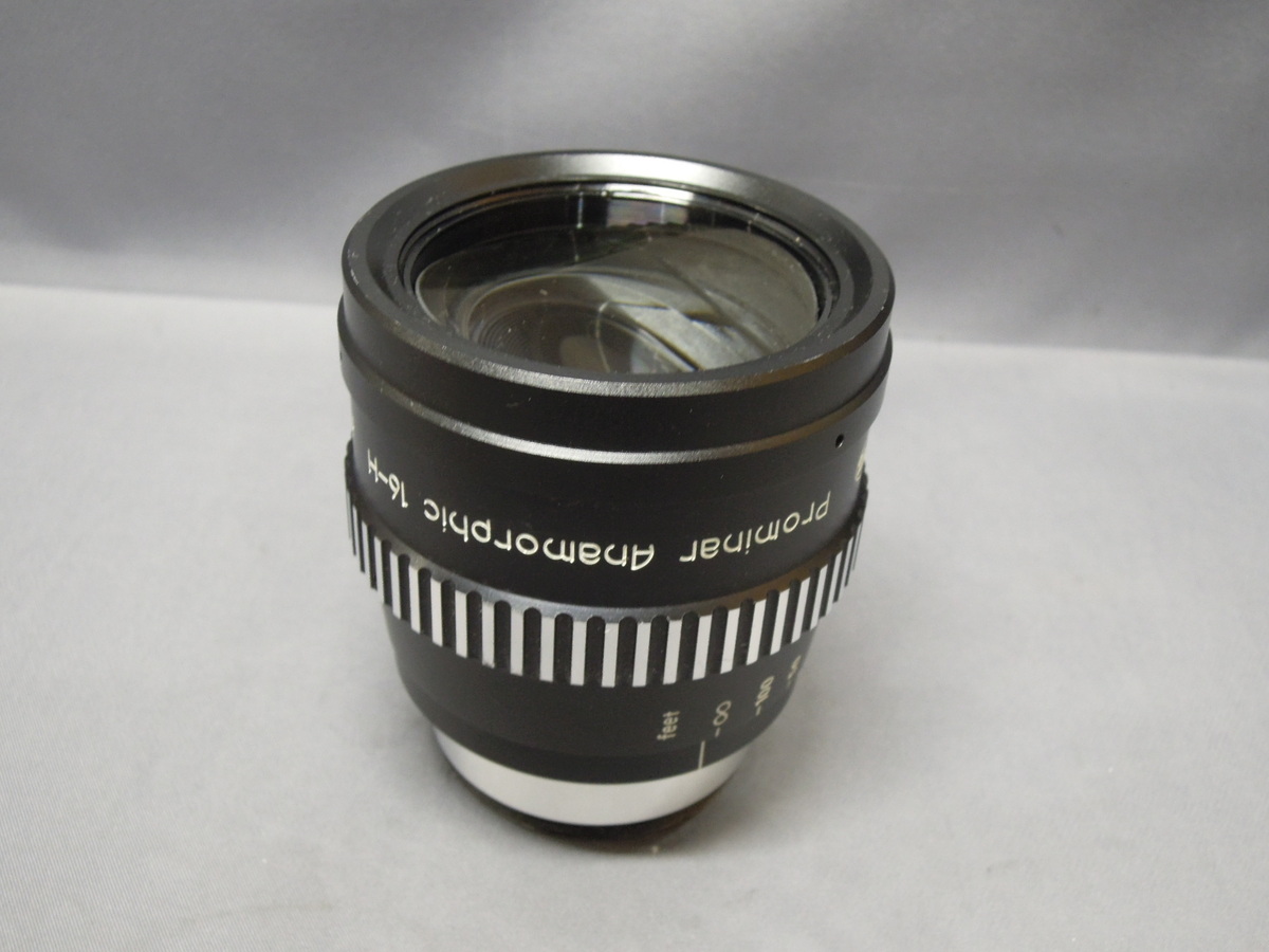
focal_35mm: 40
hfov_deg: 46.8
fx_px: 1466
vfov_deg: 36.0
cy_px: 476
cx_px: 634
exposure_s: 1/25
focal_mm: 7.2
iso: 400
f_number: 3.3
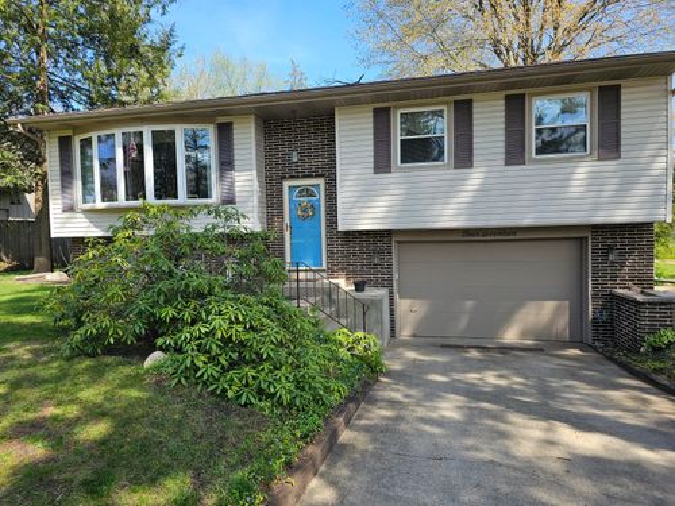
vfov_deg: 58.9
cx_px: 338
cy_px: 253
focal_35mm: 23
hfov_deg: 73.9
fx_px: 448
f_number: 1.7
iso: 10
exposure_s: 1/214
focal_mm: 6.3
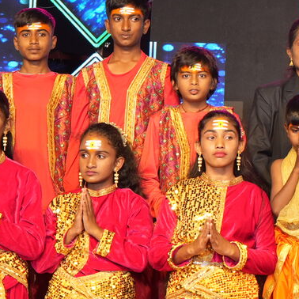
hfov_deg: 9.6
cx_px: 445
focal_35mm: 177
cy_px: 71
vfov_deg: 9.9
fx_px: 1730
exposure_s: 1/125
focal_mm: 41
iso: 500
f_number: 6.3
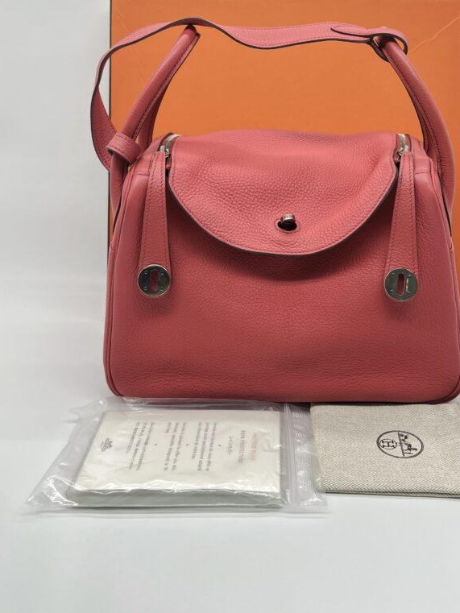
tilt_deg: -15.8
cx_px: 280
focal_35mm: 35
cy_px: 206
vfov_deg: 51.7
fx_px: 620
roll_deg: -0.4
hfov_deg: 40.5
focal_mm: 5.7
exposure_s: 1/100
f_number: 1.5
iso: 32
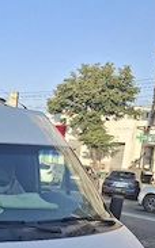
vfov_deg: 33.2
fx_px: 393
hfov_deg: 21.1
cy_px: 225
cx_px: -18
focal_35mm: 58
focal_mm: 4.69
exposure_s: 1/1250
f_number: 1.8
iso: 32
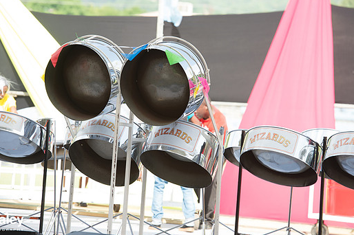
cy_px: 107
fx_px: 1887
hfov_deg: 10.7
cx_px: 162
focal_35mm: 192
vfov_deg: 7.1
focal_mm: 170
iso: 100
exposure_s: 1/125
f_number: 5.6
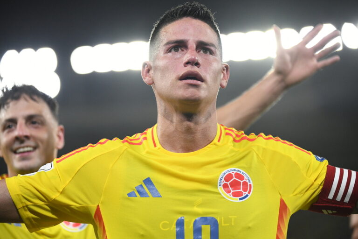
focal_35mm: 180
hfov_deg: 11.4
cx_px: 179
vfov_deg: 7.6
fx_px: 1790
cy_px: 120
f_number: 4
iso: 4000
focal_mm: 180
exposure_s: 1/1250
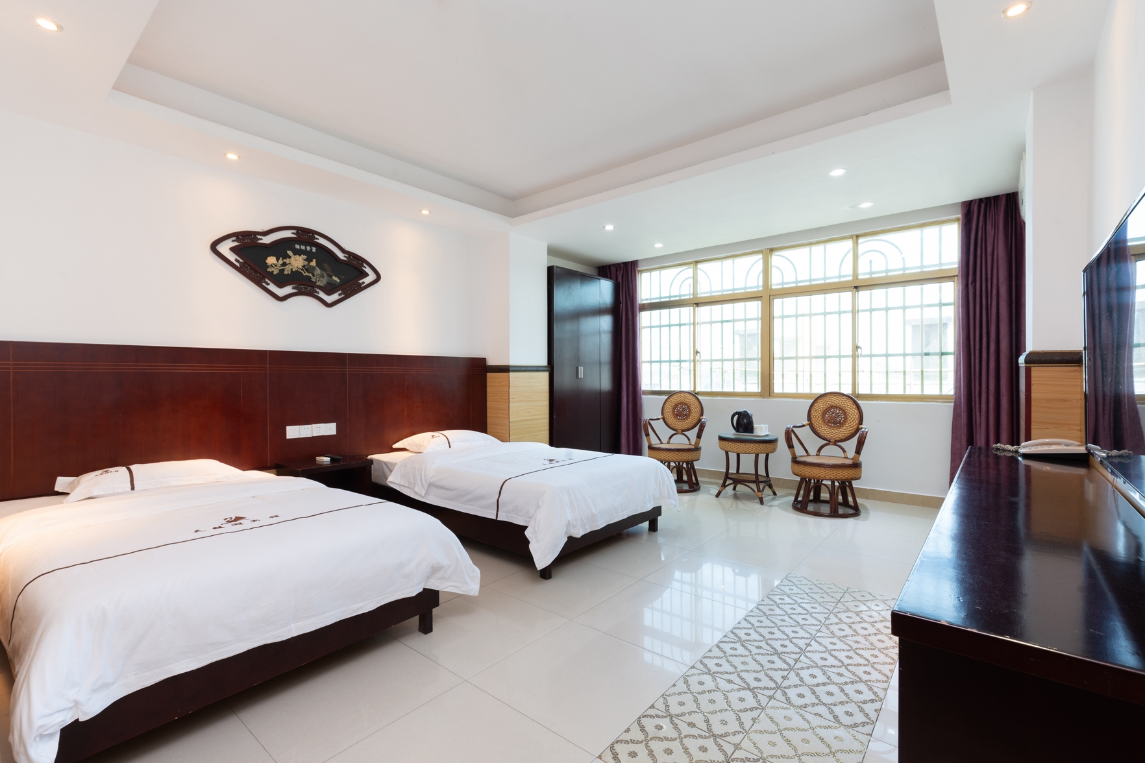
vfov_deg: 73.7
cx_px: 572
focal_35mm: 16
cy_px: 382
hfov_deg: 96.7
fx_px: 509
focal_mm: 16
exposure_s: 1.6
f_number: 11
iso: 100
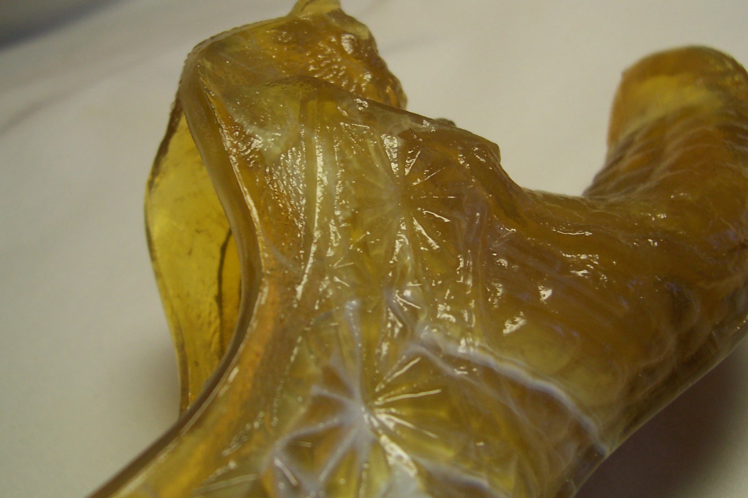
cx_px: 378
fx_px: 810
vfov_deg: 34.2
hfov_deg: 49.6
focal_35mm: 39
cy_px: 224
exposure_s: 1/90
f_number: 2.8
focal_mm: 5.6
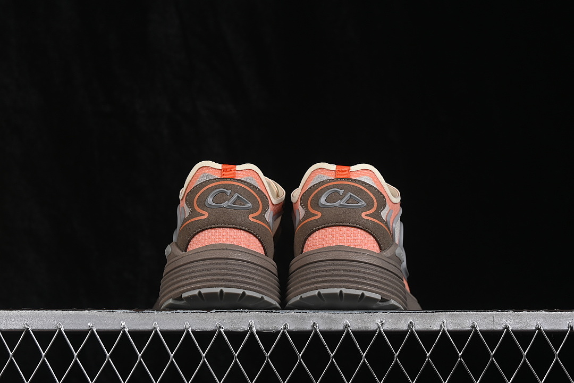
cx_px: 287
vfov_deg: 18.2
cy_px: 192
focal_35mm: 75
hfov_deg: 27.0
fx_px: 1196
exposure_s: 1/80
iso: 160
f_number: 8
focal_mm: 50
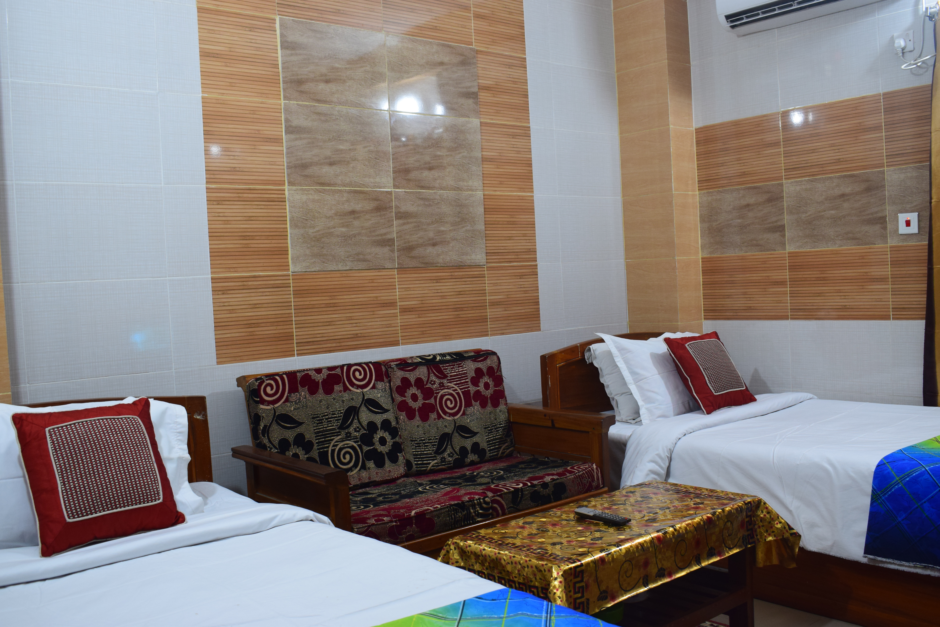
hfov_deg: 55.1
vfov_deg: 38.4
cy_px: 314
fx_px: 901
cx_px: 470
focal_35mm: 34
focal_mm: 23
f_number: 6.3
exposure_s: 1/15
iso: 800
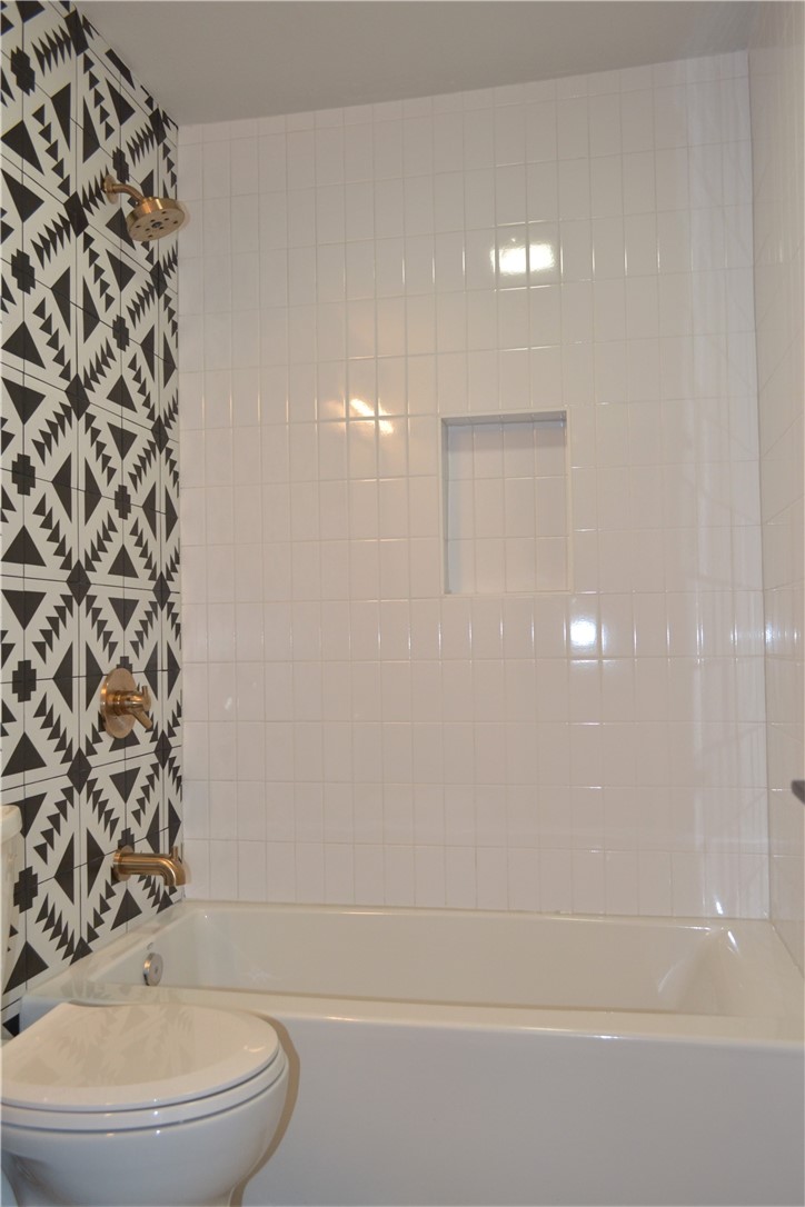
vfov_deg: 67.4
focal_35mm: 27
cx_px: 402
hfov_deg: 47.9
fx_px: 906
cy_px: 604
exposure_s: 1/60
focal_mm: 18
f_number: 5
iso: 800
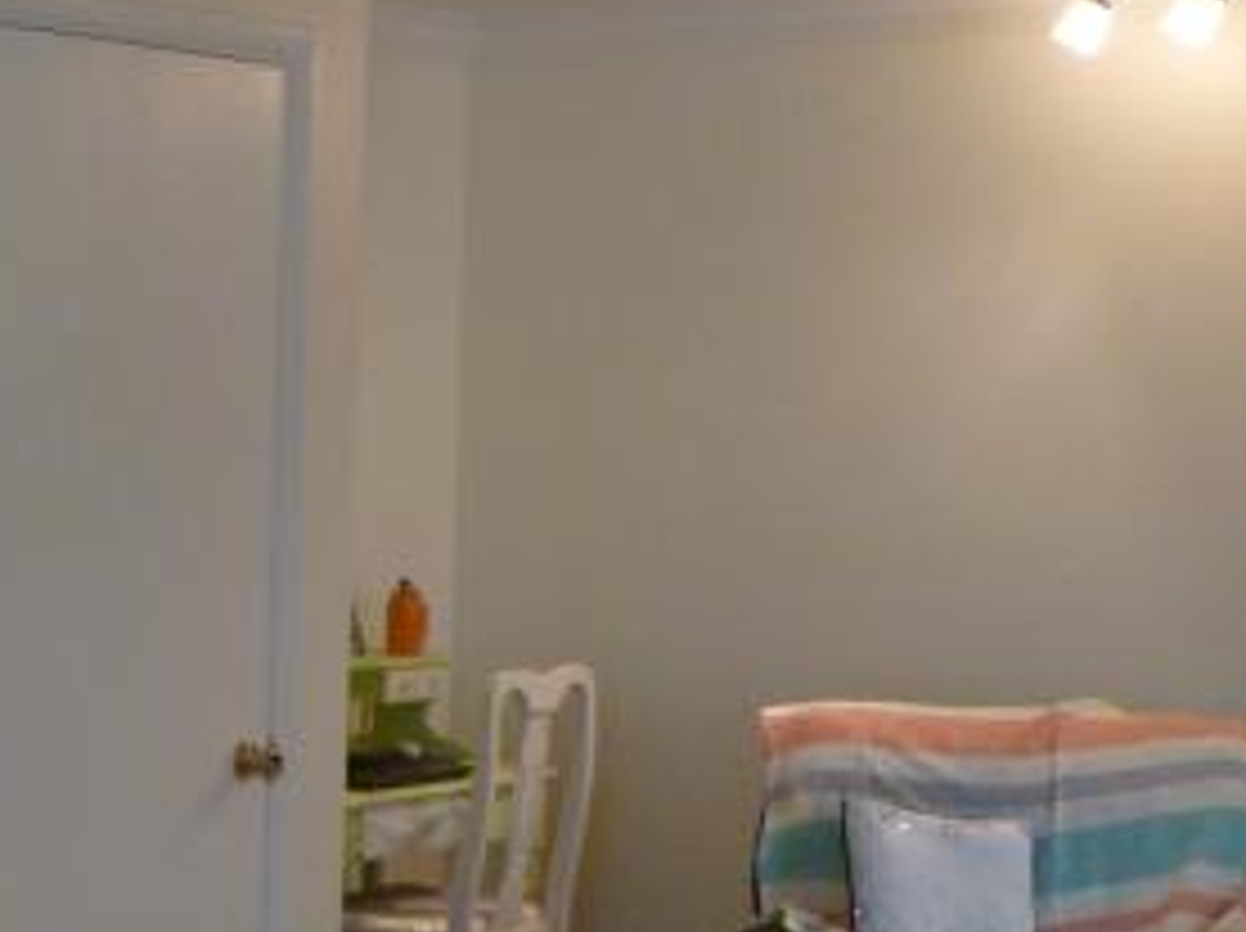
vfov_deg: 17.8
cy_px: 873
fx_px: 2912
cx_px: -54
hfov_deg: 23.0
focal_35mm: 81
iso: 320
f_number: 3.5
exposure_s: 1/30
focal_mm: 6.3
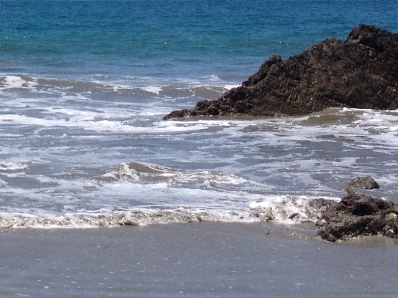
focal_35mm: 151
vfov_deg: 9.7
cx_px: -196
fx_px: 1735
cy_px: -46
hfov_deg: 12.5
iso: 50
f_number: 2.4
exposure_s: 1/2762
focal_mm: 4.28
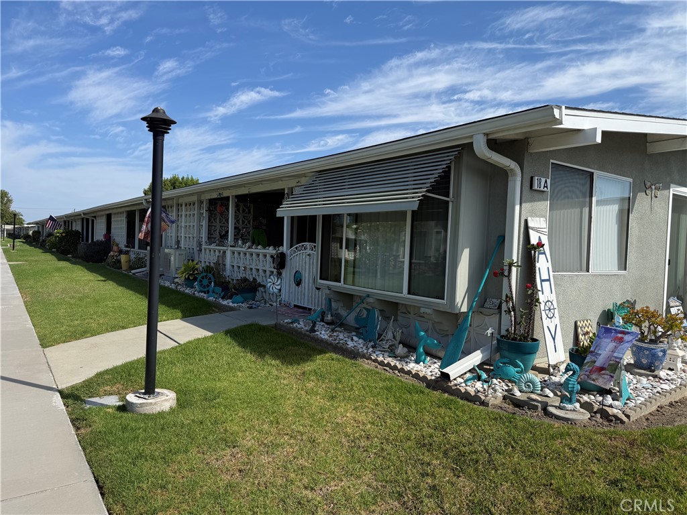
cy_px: 258
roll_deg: -2.5
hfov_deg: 71.6
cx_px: 344
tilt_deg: -1.5
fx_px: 476
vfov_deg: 56.8
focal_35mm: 24
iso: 80
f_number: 1.78
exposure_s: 1/4673
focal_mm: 6.76
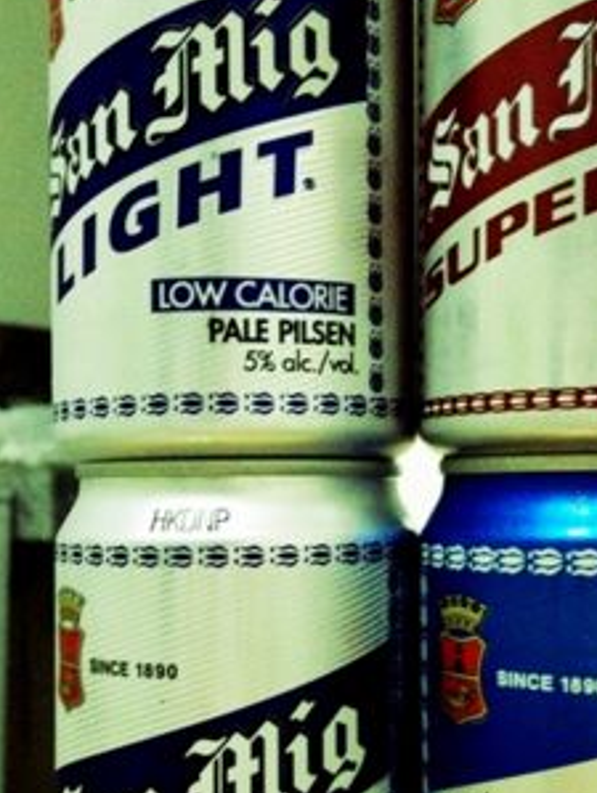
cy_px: 499
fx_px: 1262
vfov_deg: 34.7
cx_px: 336
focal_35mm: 55
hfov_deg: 26.6
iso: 800
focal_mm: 4.28
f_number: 2.4
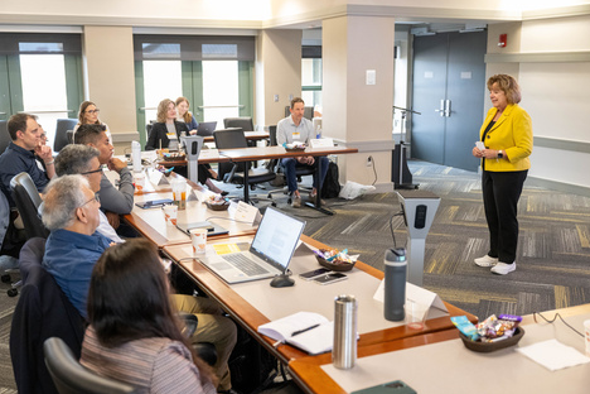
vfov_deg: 33.4
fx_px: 656
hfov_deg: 48.5
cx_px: 292
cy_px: 196
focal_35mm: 40
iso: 3200
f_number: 3.2
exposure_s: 1/100
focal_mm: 39
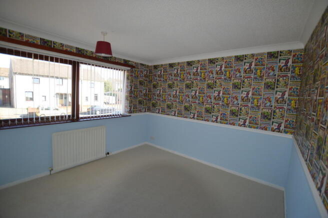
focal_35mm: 15
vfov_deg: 77.2
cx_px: 164
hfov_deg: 100.4
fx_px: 137
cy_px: 109
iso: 160
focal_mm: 10
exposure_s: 1/125
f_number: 4
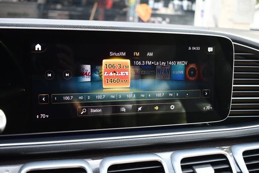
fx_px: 281
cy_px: 86
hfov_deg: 49.5
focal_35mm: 39
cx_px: 130
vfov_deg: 34.2
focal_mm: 26
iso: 800
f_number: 4
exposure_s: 1/200
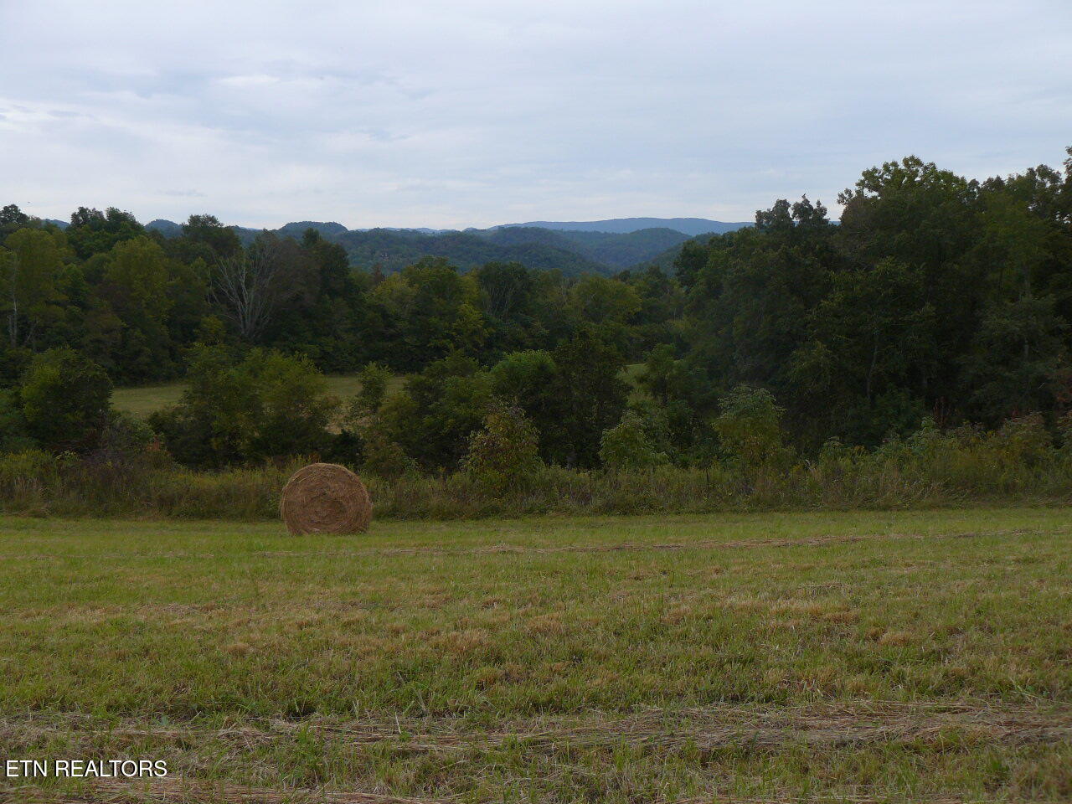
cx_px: 536
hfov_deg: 51.4
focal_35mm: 36
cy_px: 402
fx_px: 1115
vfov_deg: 39.7
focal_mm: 6
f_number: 3.2
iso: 100
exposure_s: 1/640
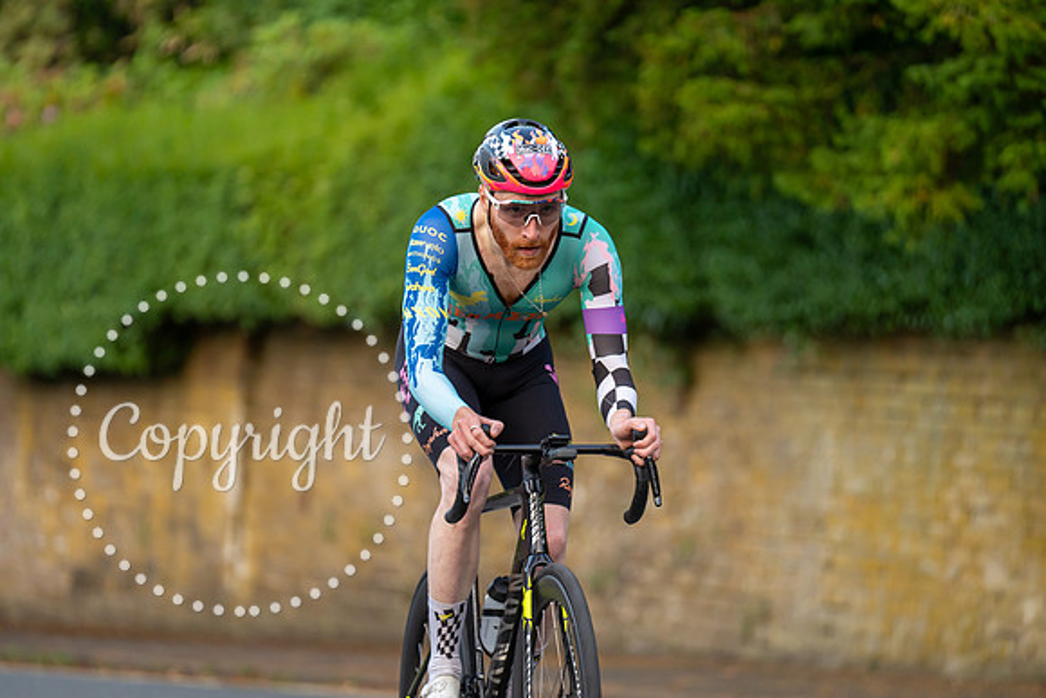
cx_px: 523
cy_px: 349
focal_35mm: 188
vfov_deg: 7.3
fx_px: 5463
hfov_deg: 10.9
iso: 1250
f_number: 2.8
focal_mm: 188
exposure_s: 1/1000
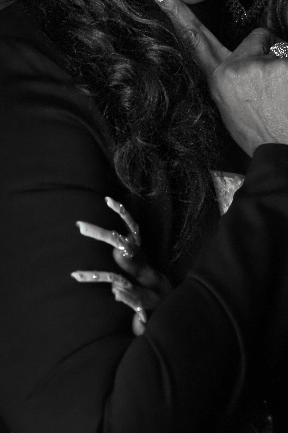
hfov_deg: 11.9
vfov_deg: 17.6
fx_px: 1380
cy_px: 74
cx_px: 213
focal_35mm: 115
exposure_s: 1/60
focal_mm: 61
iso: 4000
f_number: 4.5
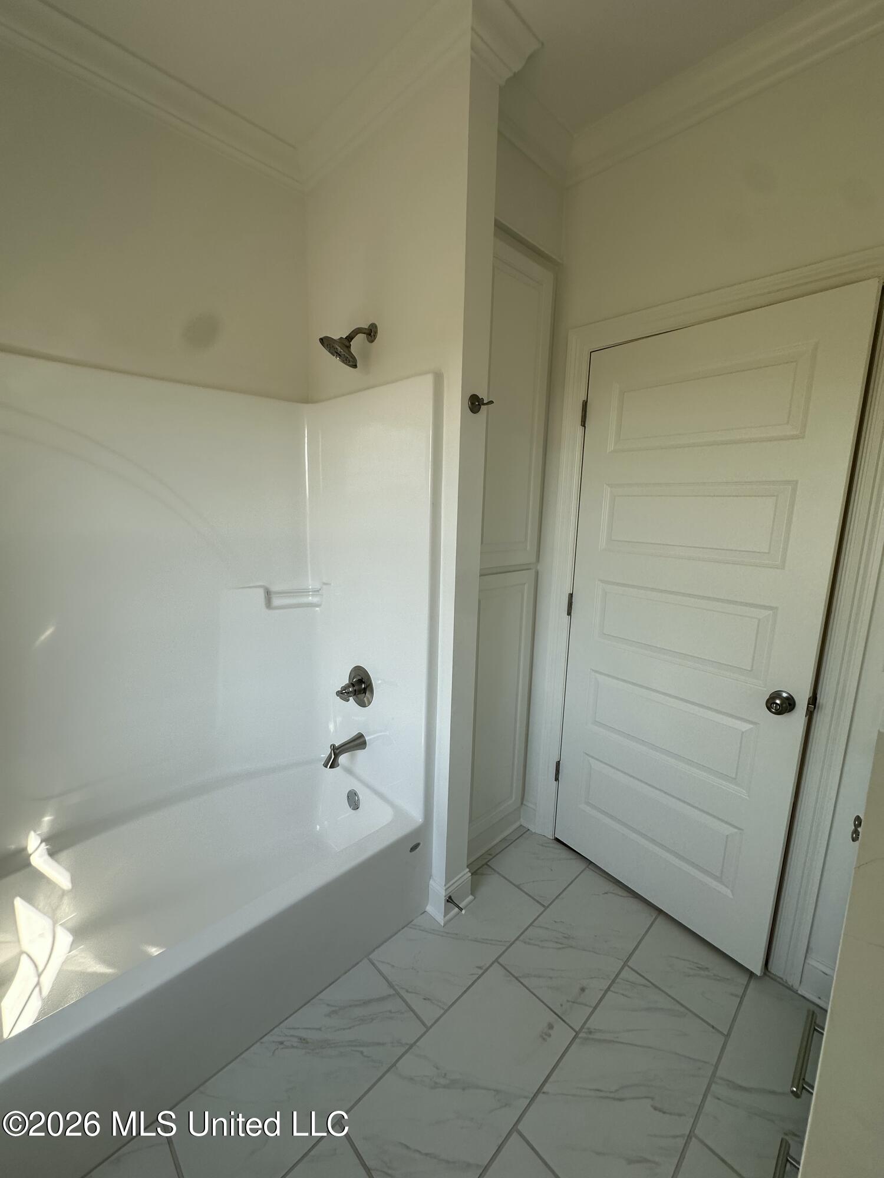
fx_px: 477
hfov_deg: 85.7
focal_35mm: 14
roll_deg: -2.0
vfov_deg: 102.1
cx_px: 442
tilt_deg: -9.5
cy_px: 589
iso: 40
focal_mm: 2.22
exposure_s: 1/276
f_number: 2.2
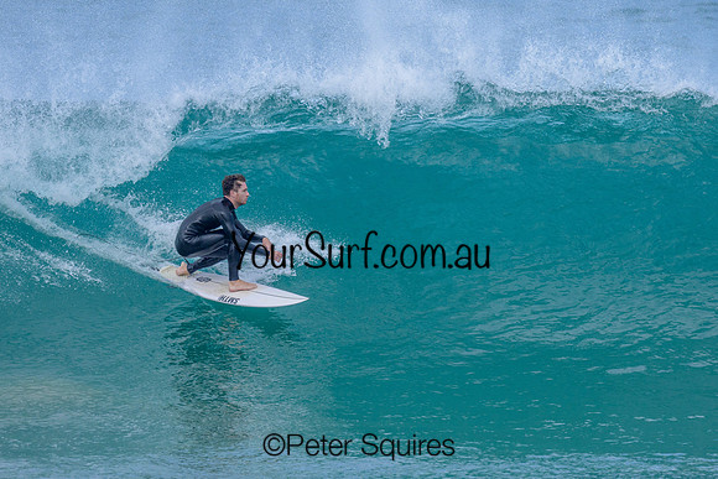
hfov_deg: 1.9
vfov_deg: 1.3
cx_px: 352
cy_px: 214
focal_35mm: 1099
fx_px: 21932
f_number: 6.3
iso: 640
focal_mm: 800
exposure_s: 1/2000
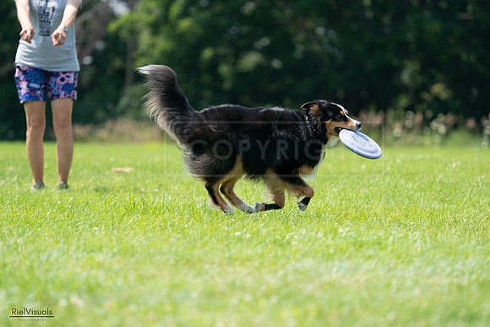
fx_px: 4683
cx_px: 245
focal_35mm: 344
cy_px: 164
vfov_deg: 4.0
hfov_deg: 6.0
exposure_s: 1/4000
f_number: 6.3
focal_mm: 344
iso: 2000
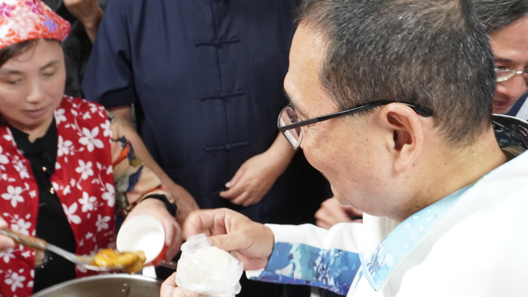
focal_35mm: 49
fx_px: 682
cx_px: 281
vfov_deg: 24.4
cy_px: 203
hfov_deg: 42.3
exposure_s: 1/25
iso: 2500
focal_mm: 23
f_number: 5.6
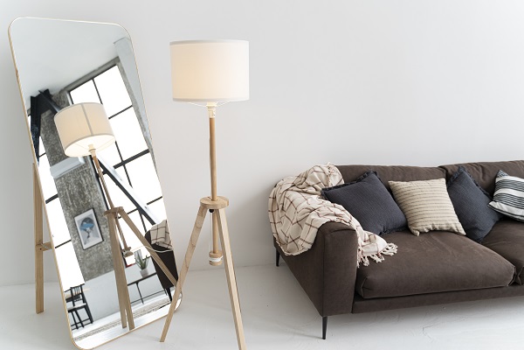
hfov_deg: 65.5
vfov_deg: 46.4
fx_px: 408
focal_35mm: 28
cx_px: 262
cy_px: 175
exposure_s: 1/40
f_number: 2.8
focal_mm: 28
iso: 100
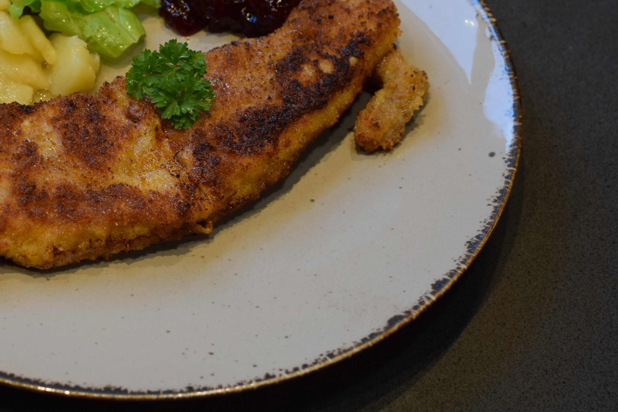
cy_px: 86
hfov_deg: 22.1
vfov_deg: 15.0
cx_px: 112
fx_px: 1560
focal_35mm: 91
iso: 400
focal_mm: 35
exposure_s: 1/100
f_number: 5
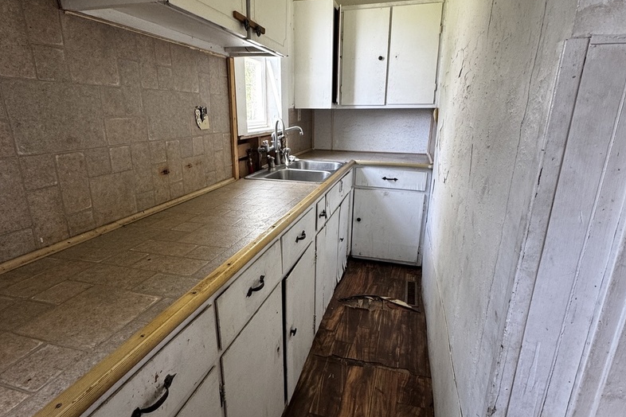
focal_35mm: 20
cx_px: 310
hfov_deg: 84.0
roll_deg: +1.0
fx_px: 348
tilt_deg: -17.4
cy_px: 214
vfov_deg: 61.9
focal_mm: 2.22
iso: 200
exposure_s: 1/99
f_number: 2.2
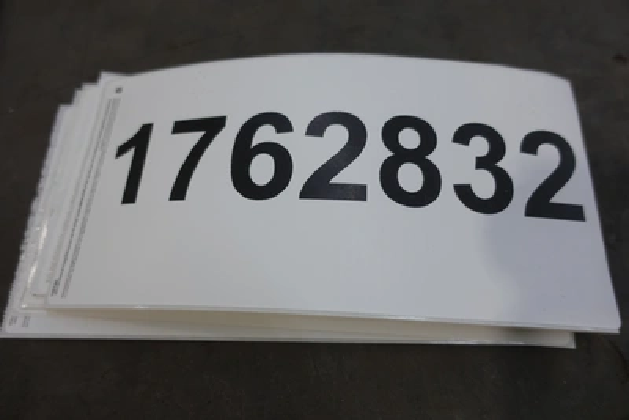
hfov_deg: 73.7
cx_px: 314
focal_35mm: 24
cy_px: 210
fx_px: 419
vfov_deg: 53.2
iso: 125
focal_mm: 8.8
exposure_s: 1/100
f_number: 1.8
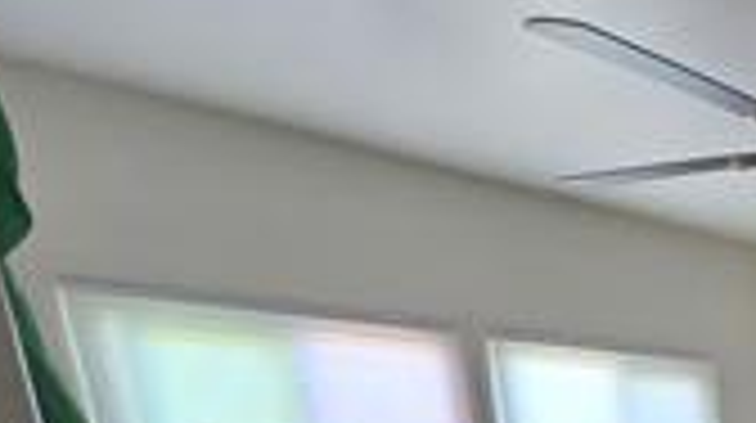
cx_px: 945
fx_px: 761
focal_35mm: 38
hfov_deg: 37.2
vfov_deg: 23.3
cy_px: 673
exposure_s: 1/60
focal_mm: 2.2
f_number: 2.2
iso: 400
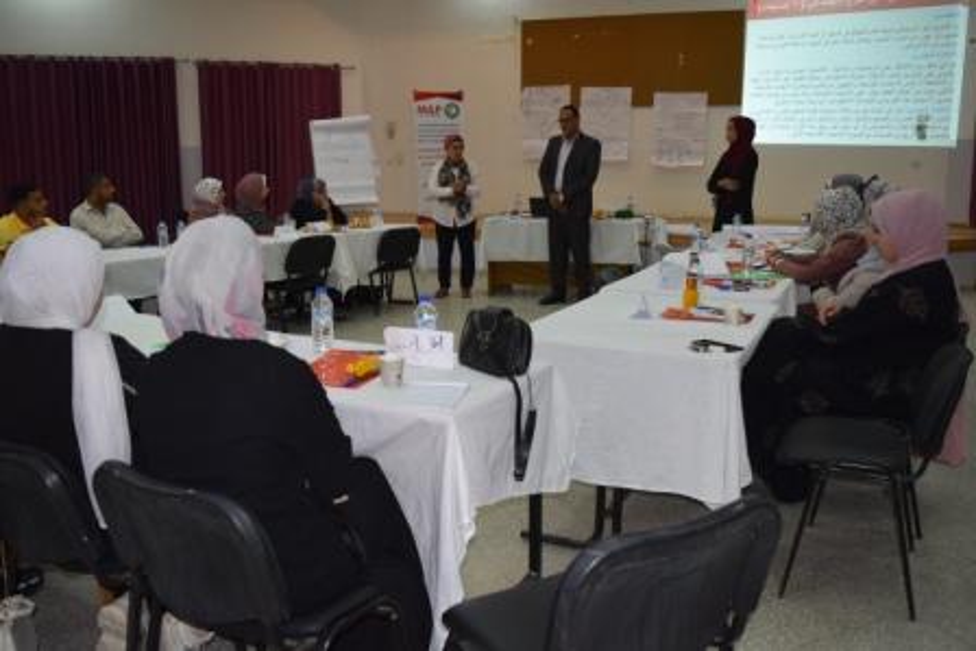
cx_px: 488
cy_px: 326
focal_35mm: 33
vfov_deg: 40.0
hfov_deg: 57.2
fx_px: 895
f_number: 4.5
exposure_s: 1/80
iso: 800
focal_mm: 22
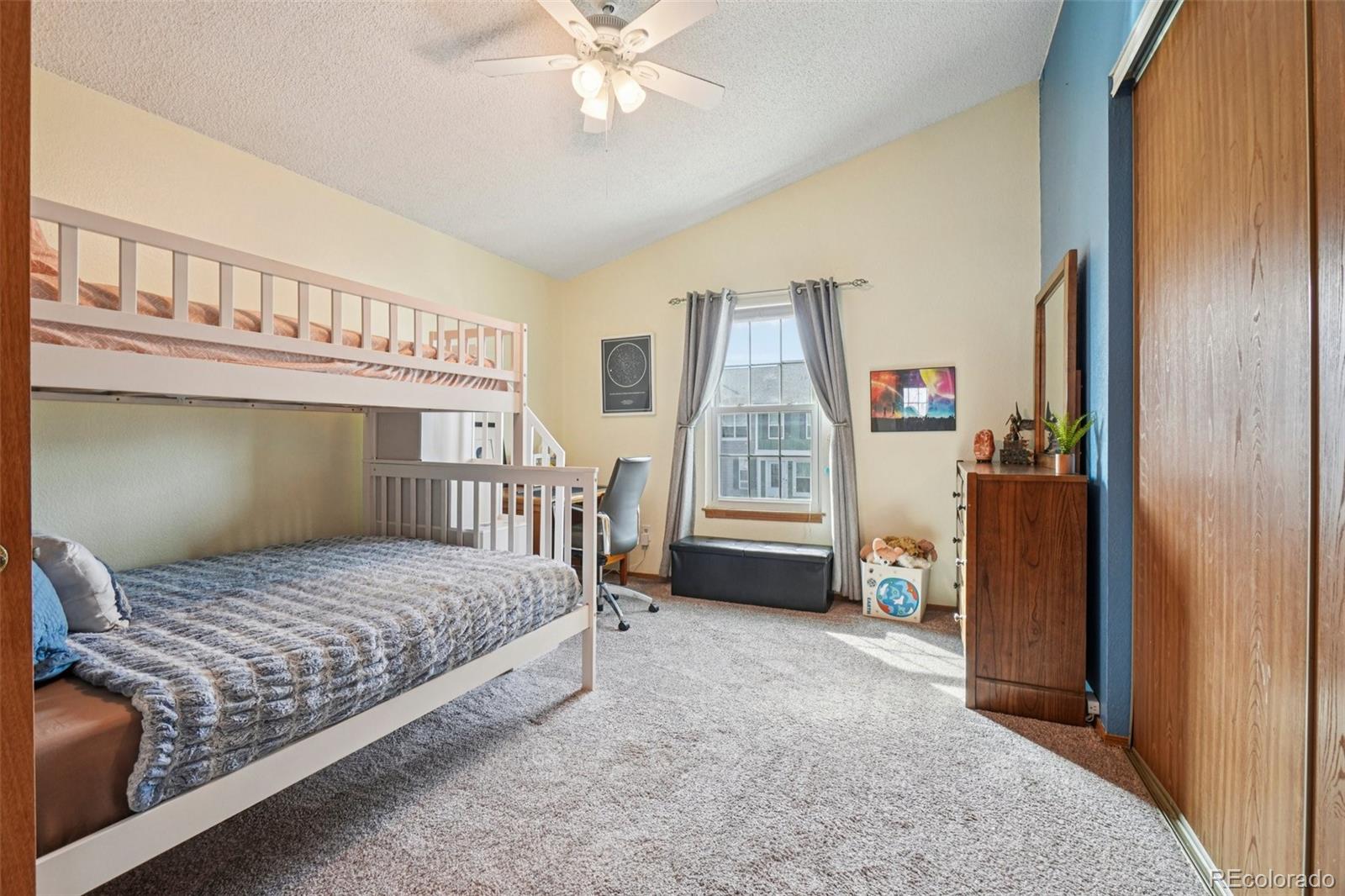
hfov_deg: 100.4
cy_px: 448
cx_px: 672
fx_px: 560
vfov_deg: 77.3
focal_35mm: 15
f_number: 8
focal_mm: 10
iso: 400
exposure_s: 1/25
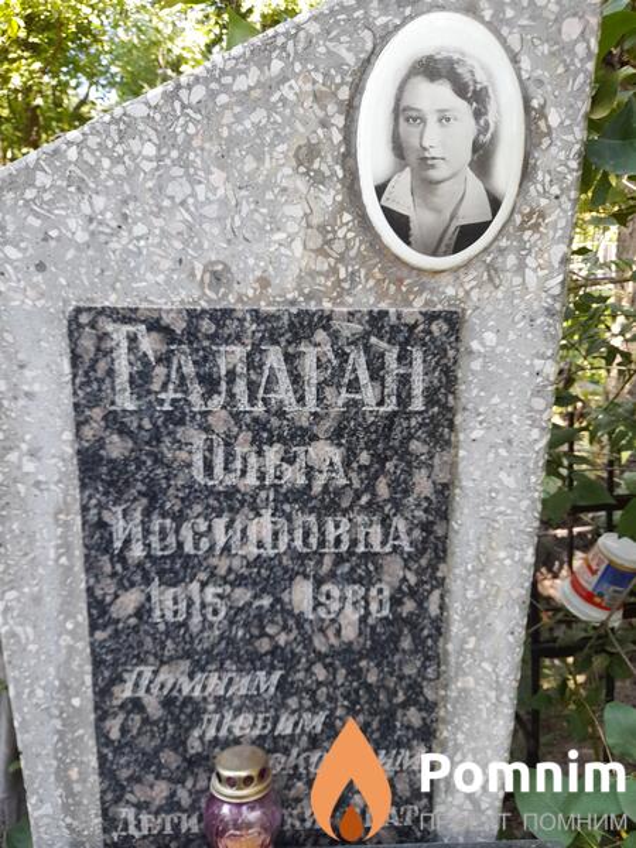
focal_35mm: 25
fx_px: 612
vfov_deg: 69.4
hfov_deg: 54.9
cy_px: 424
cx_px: 318
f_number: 2
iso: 32
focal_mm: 4.6
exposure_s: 1/50
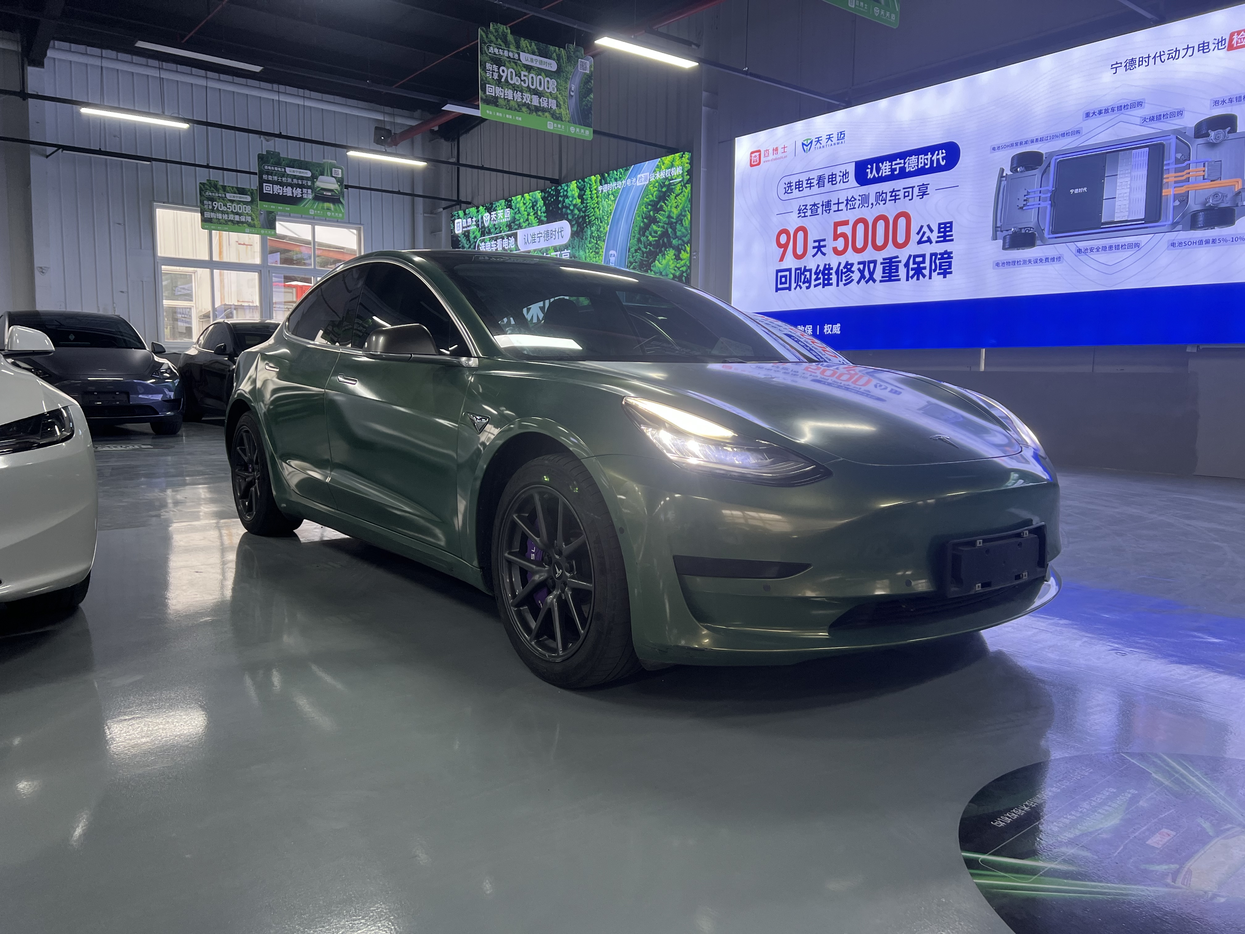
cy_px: 467
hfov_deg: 67.3
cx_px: 622
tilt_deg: -5.7
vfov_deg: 53.1
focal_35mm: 26
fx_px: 935
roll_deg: -0.9
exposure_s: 1/100
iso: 64
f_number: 1.5
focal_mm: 5.7
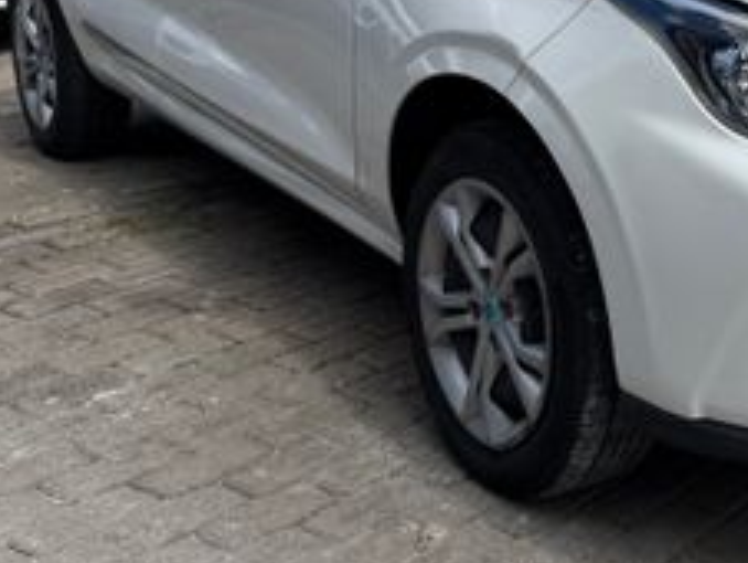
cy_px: 60
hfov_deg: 34.4
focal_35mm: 50
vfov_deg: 28.1
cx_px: 761
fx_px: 1082
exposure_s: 1/4167
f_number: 1.78
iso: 80
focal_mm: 6.76
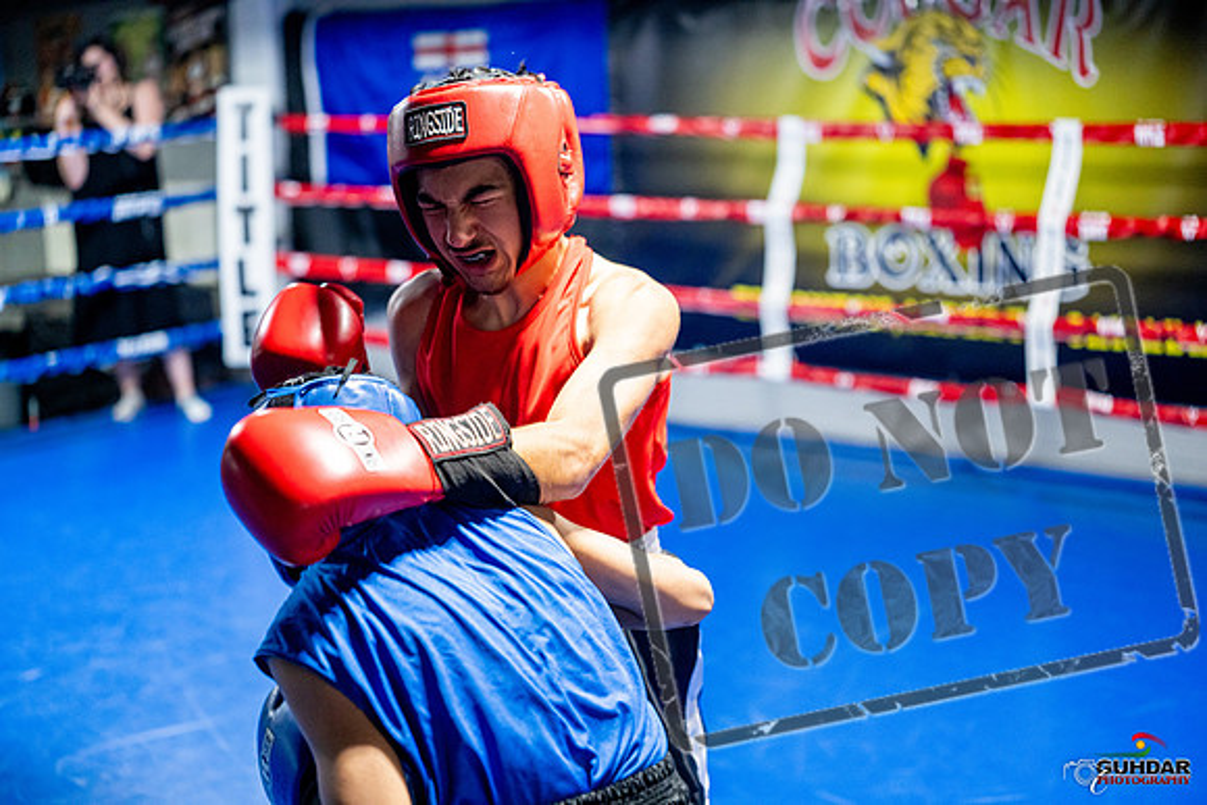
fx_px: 1677
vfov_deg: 27.0
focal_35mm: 50
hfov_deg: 39.6
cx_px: 604
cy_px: 402
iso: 4000
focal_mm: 50
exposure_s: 1/800
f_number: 2
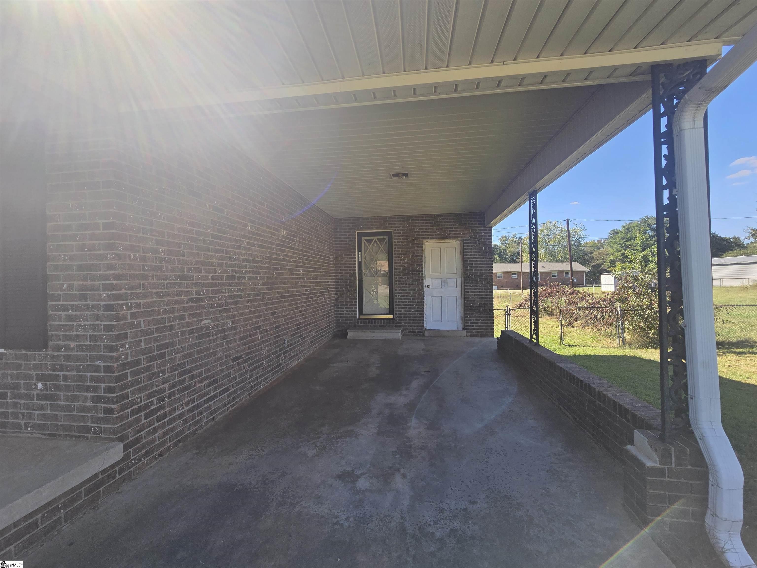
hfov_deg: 106.2
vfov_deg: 89.9
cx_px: 378
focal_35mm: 13
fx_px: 284
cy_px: 284
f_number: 2.2
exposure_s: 1/1073
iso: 50
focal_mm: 2.2
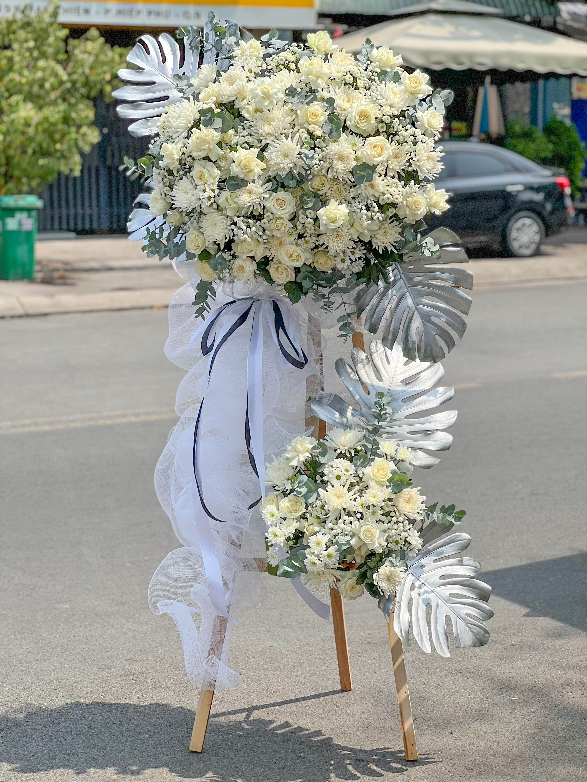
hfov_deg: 19.1
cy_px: 391
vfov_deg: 25.3
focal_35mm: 77
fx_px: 1741
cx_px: 294
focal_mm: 9
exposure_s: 1/750
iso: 32
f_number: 2.8
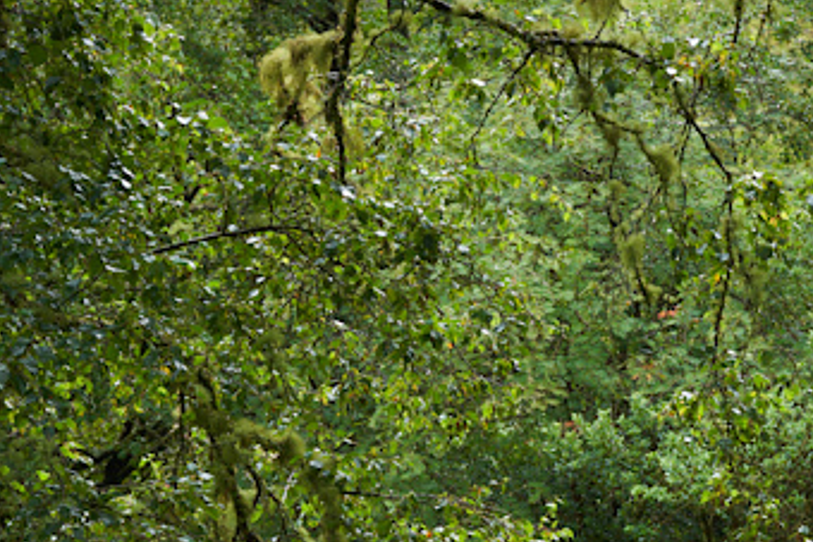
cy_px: 512
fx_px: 3321
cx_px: 942
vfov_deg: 9.3
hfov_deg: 13.6
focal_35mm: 147
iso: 100
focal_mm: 50
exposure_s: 1/15
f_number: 11
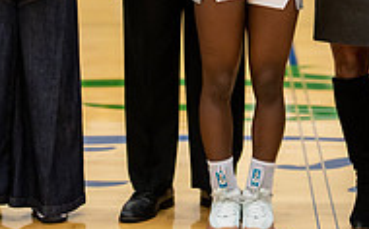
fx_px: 1707
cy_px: -119
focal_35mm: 170
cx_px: 307
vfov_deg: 7.5
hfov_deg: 12.3
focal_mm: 50
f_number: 1.2
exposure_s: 1/1000
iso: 800
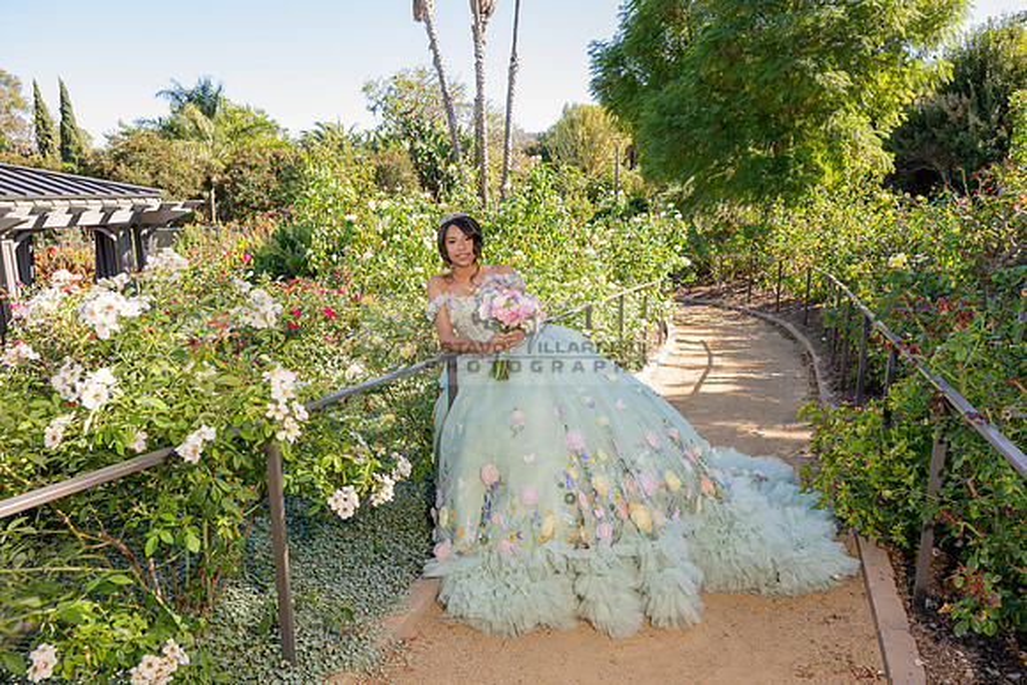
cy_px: 342
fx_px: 691
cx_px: 511
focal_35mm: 24
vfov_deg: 52.8
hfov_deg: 73.2
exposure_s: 1/200
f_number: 5
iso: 200
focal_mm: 24
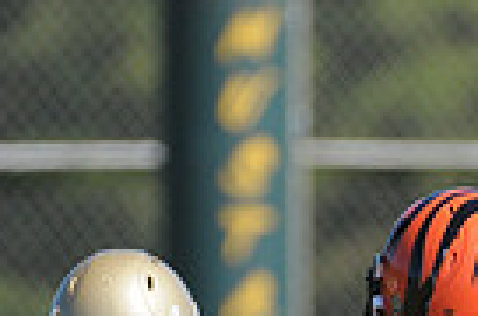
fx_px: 25421
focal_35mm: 1919
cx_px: 380
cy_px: 672
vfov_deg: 0.7
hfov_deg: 1.1
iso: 640
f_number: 4
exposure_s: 1/4000
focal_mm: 300
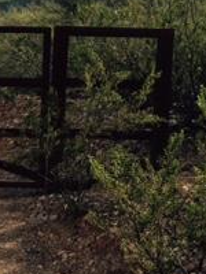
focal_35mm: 93
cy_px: 116
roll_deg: -1.2
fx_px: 738
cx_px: -92
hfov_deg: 14.9
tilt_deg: -5.9
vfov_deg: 21.1
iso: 32
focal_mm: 4.15
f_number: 2.2
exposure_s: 1/2053
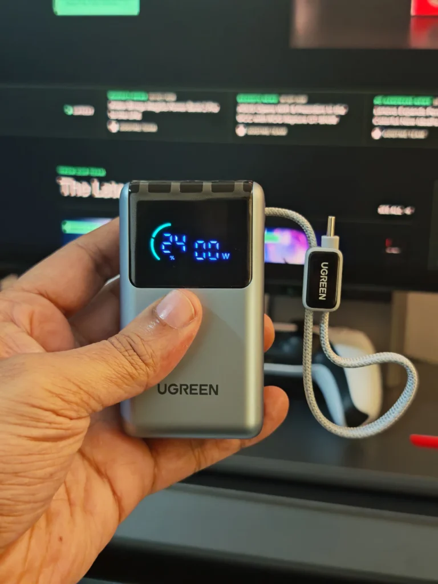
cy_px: 292
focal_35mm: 48
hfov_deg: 30.3
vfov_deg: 39.7
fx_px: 810
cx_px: 219
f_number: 1.4
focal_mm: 6.83
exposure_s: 1/50
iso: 160
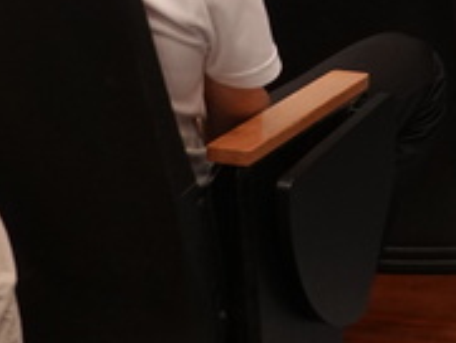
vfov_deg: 10.9
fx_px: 1714
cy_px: -218
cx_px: 539
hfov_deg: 14.7
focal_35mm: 130
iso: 500
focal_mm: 13.03
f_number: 3.5
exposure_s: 1/40
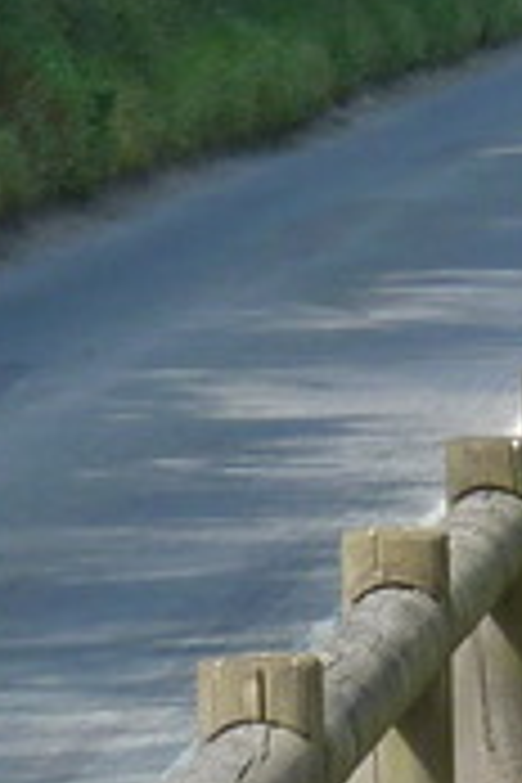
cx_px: 1125
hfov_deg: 2.4
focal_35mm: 559
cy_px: -266
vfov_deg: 3.7
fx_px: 12157
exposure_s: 1/320
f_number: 4.2
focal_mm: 12.8
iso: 80
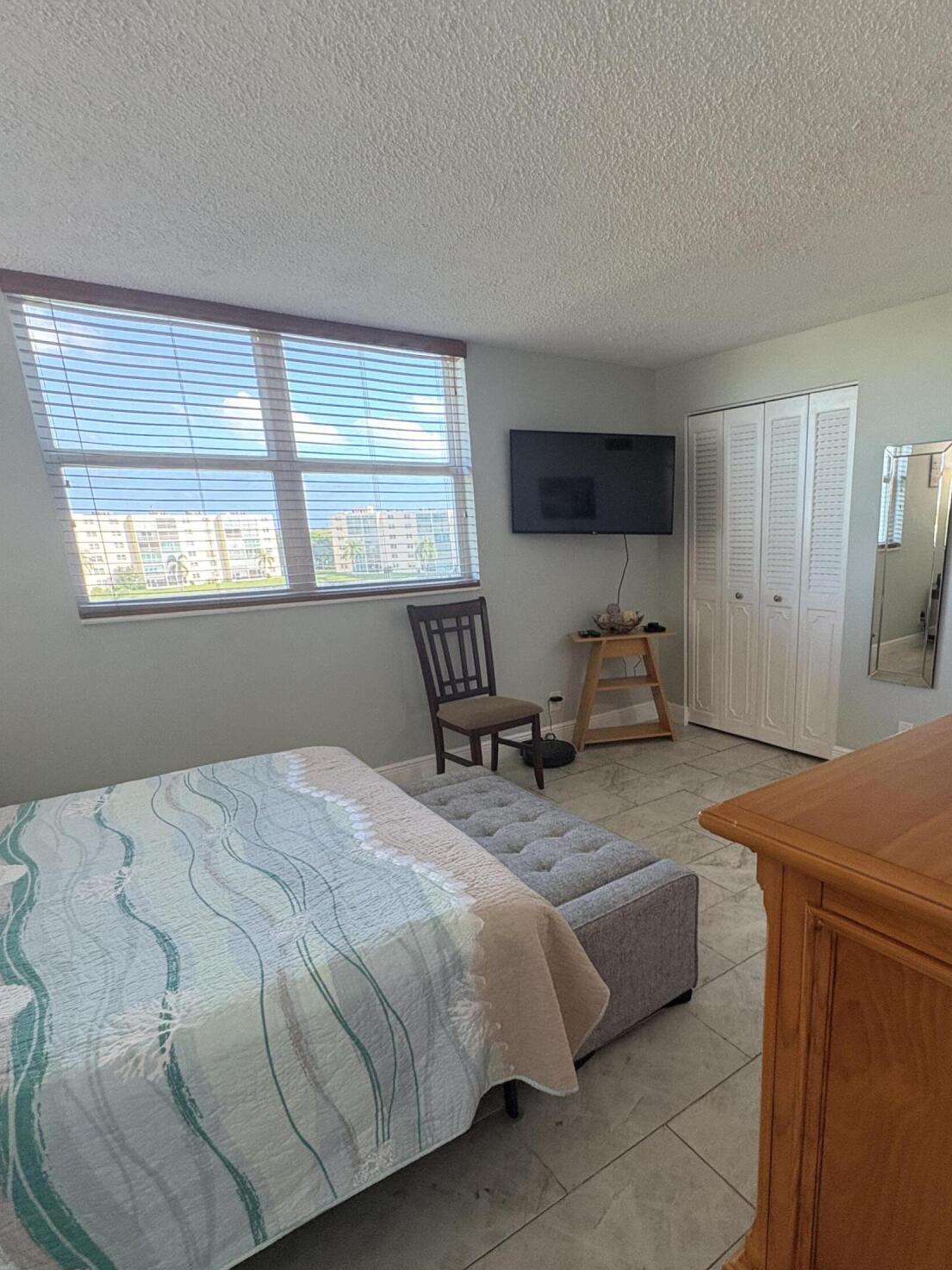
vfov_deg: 84.2
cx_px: 612
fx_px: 697
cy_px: 719
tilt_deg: -17.4
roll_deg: +1.4
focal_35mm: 19
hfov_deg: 67.3
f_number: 2.2
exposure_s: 1/120
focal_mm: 2.22
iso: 320
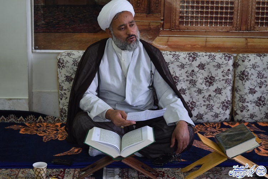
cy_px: 90
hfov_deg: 29.9
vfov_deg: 20.2
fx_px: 502
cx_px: 134
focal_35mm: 68
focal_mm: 45
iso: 800
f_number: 5
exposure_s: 1/60
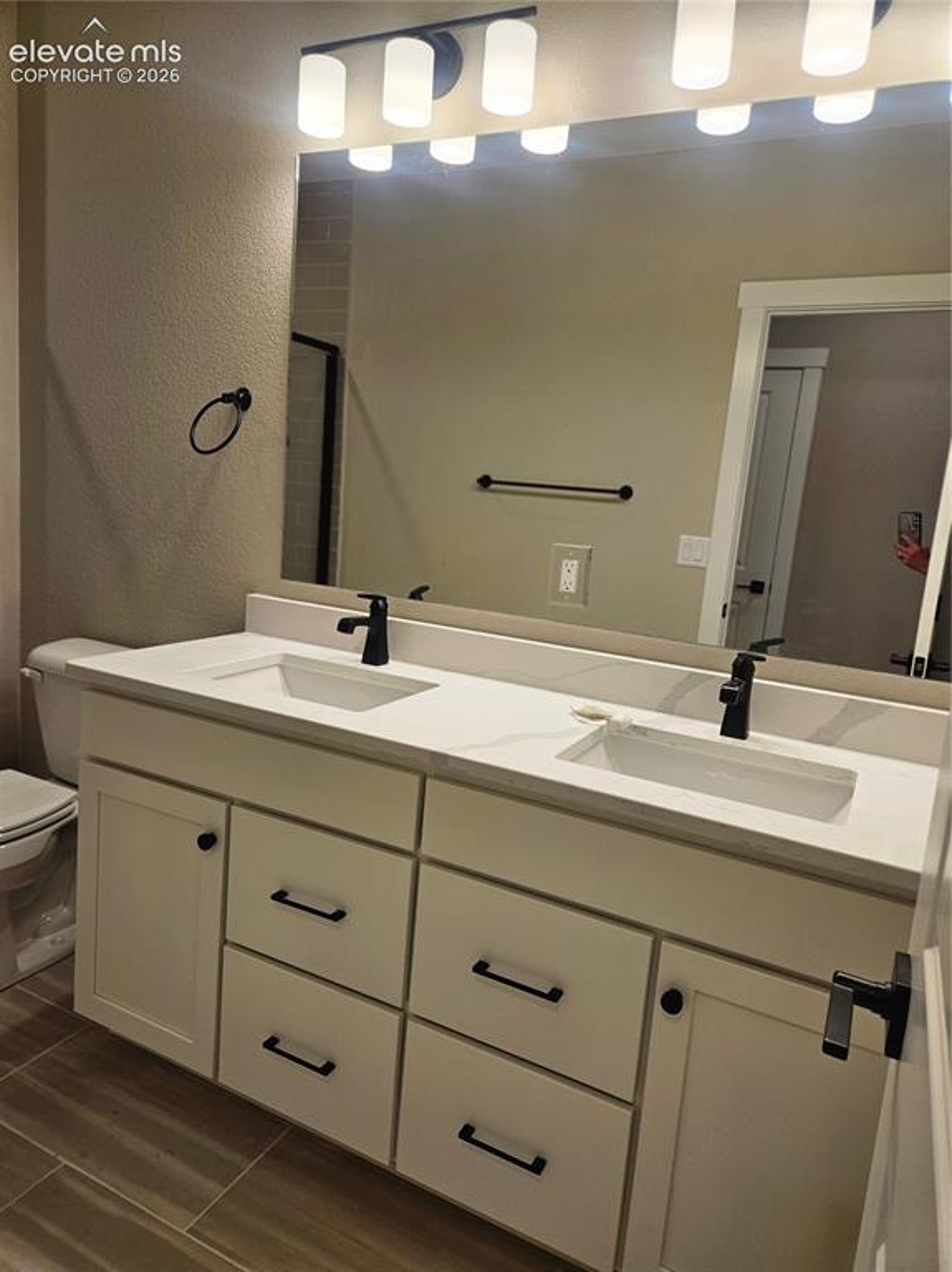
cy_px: 636
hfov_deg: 58.8
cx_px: 476
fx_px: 844
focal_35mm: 23
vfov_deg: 74.0
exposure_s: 1/120
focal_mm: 5.4
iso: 40
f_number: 1.8
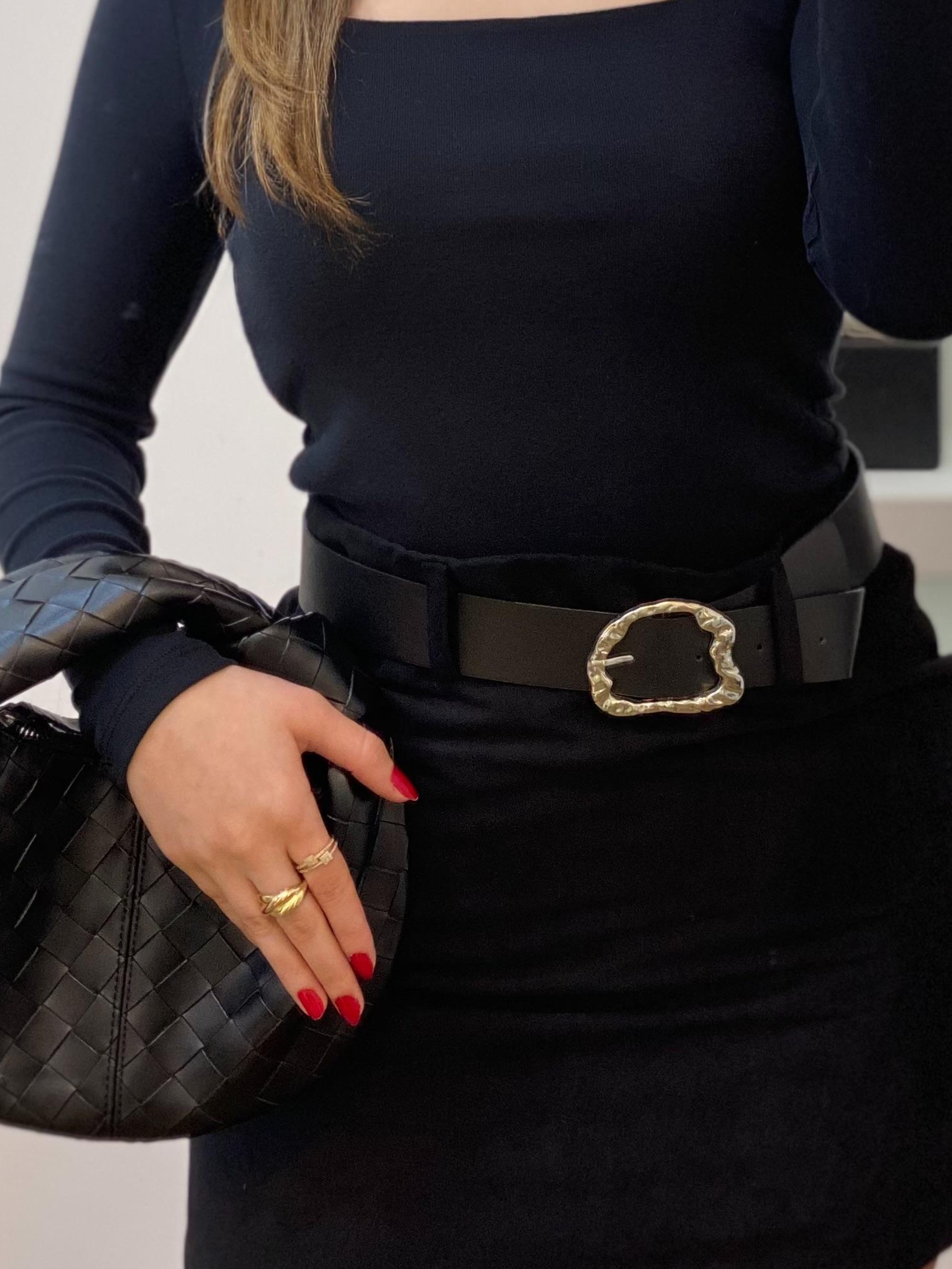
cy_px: 242
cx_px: 618
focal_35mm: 105
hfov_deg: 14.1
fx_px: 3850
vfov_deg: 18.5
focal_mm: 6
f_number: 2
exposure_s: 1/100
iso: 100
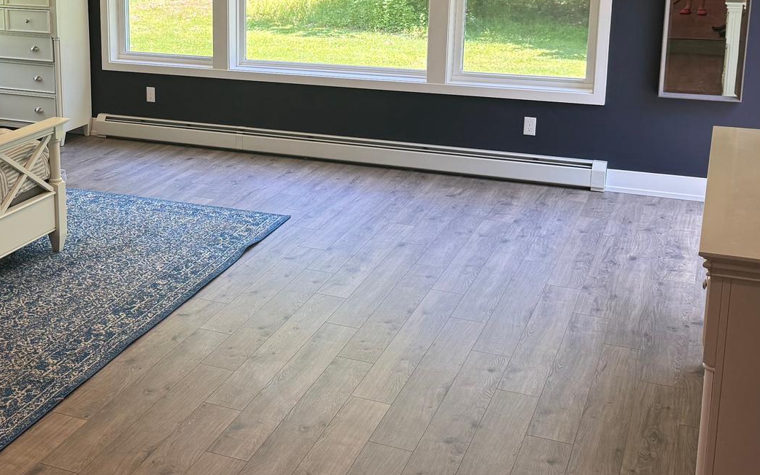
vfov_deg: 25.5
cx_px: 185
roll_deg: +0.6
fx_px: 1036
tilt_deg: -12.0
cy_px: 118
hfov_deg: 39.2
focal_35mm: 50
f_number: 1.78
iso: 125
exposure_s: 1/148
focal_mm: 6.76
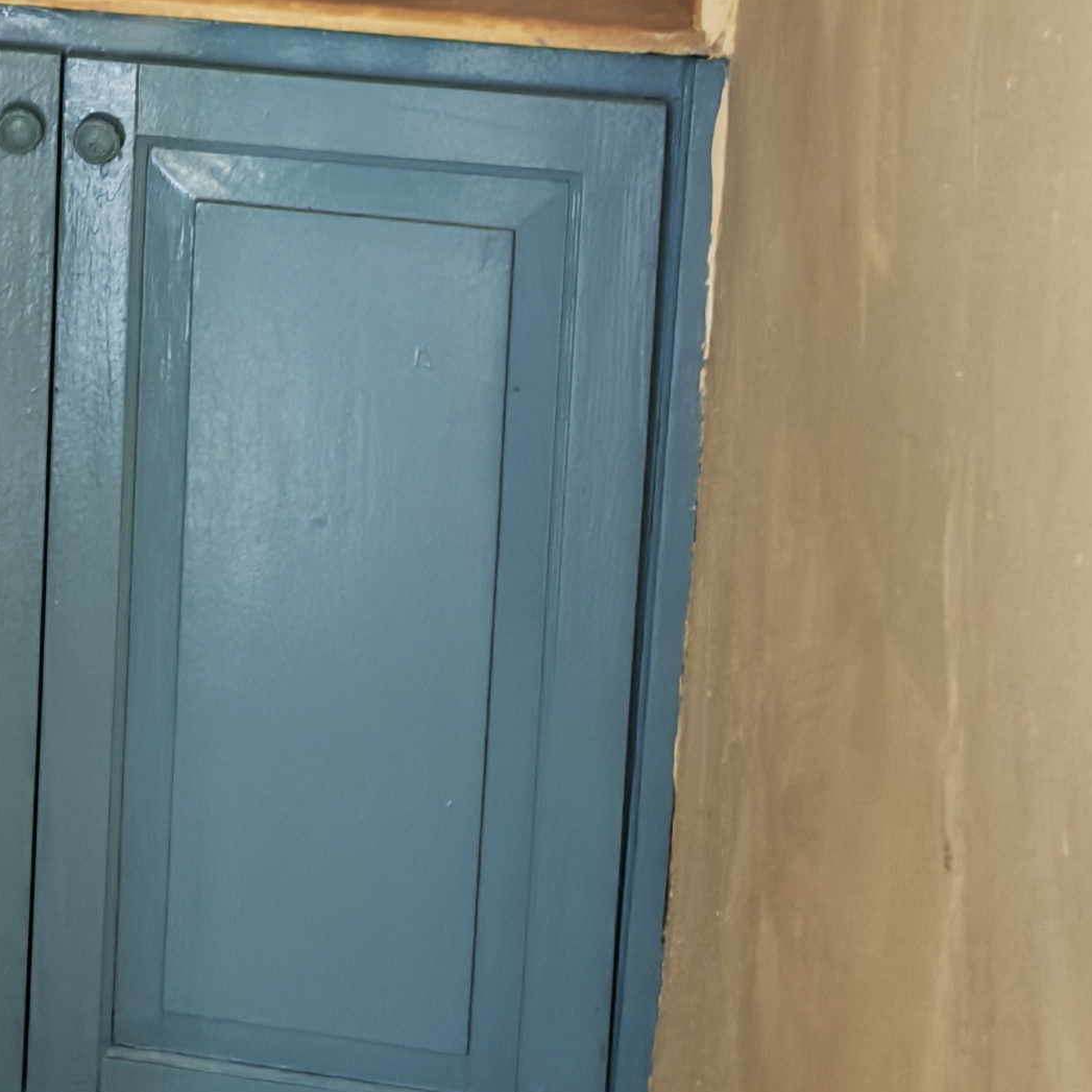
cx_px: -371
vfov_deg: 19.5
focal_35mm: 83
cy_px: -277
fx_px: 2962
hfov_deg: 19.1
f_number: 2
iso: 400
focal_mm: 6.83
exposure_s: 1/24
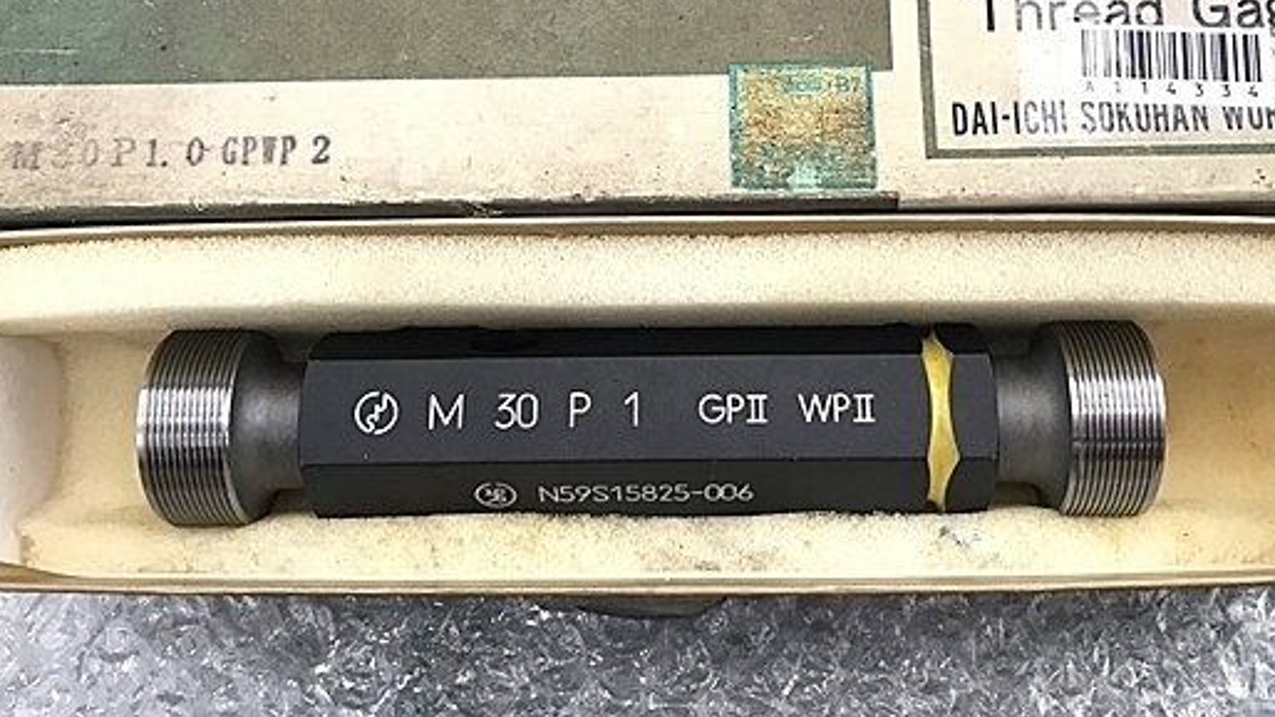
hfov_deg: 52.7
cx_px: 697
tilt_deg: -78.3
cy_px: 263
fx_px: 1285
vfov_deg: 31.0
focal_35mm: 38
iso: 40
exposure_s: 1/33
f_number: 1.8
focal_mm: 3.99
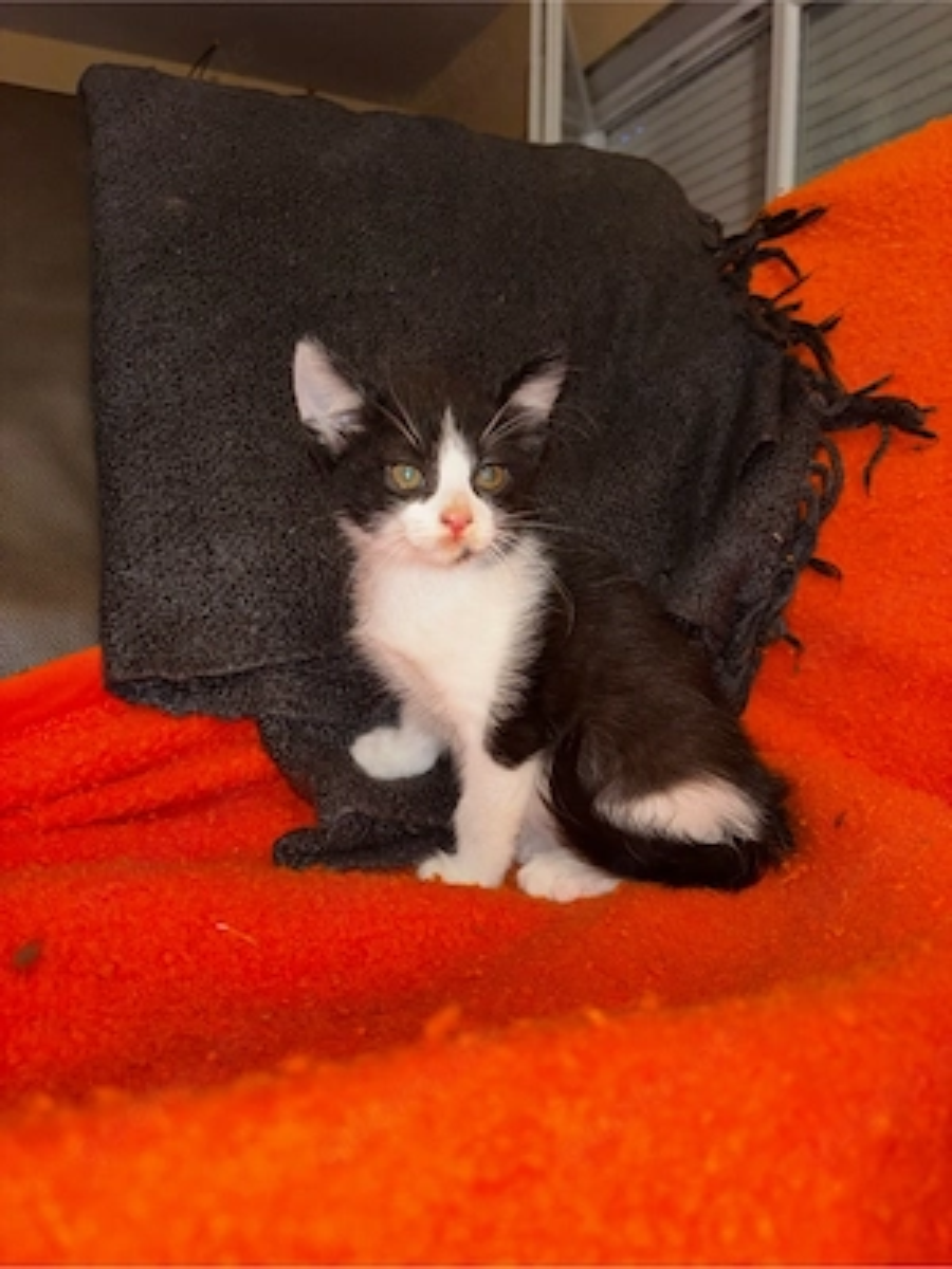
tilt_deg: -6.2
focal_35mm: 26
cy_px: 634
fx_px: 953
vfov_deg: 67.3
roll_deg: -1.5
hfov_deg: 53.1
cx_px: 476
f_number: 1.6
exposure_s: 1/4
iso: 32
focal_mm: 5.96
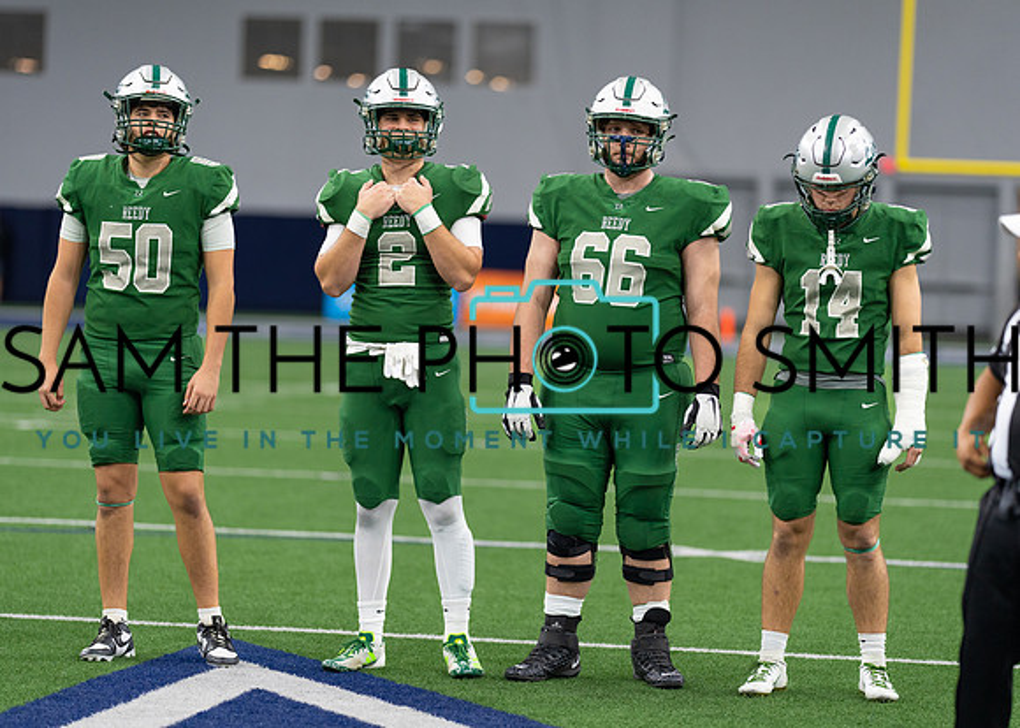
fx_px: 4097
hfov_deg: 14.2
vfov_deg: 10.2
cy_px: 364
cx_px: 510
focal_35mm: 141
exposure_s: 1/1000
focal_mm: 135
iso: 1000
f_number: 1.8
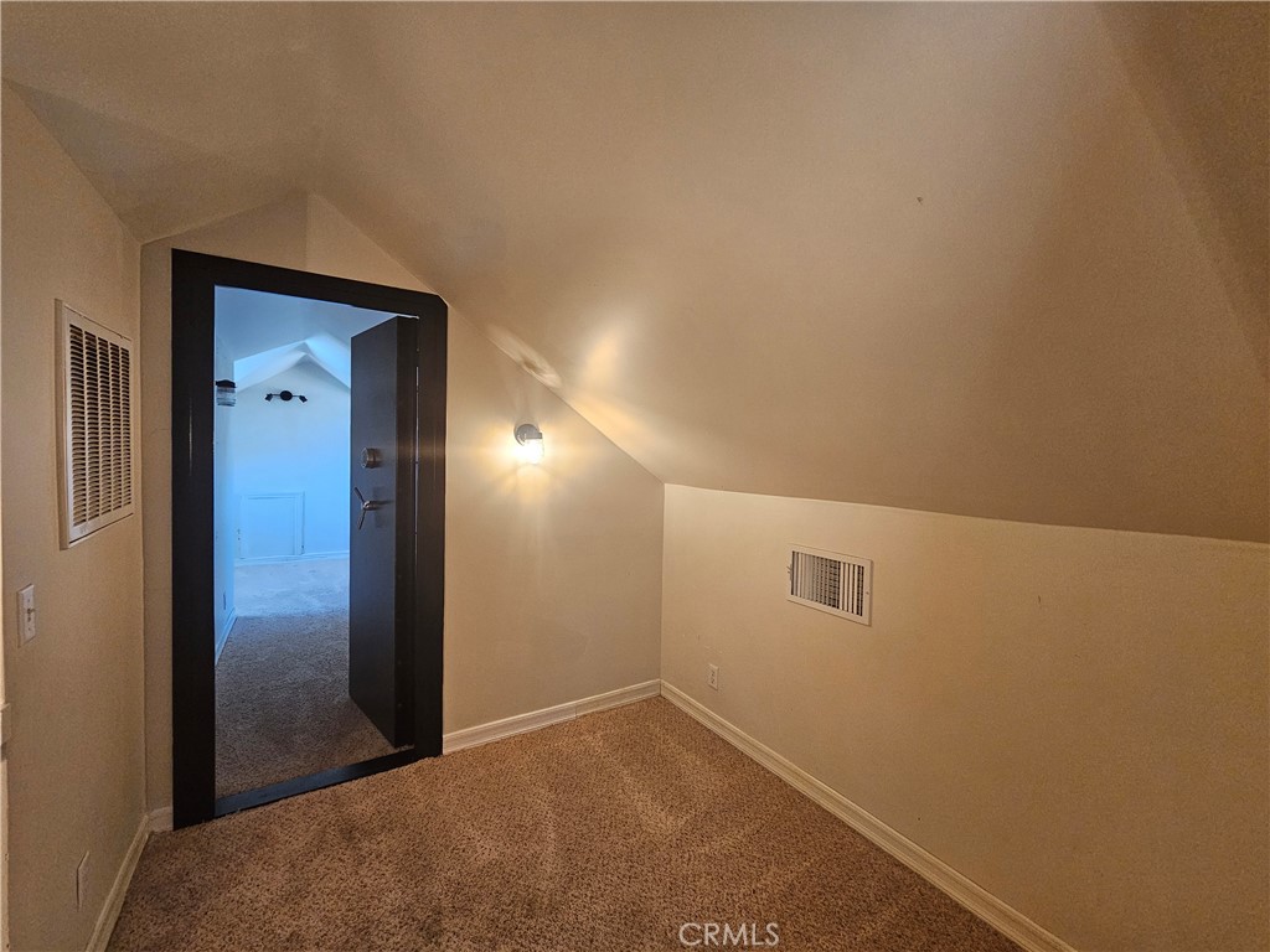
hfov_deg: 106.2
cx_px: 635
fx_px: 477
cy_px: 476
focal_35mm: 13
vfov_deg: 89.9
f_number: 2.2
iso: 400
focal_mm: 2.2
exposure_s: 1/77.4
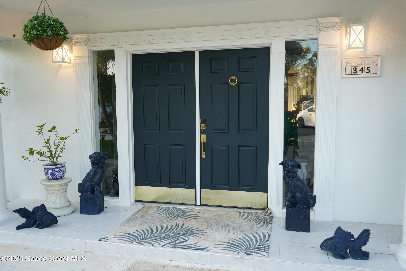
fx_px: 327
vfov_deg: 45.0
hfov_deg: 63.7
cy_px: 136
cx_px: 203
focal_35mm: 29
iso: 400
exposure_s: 1/160
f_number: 4
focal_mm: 29
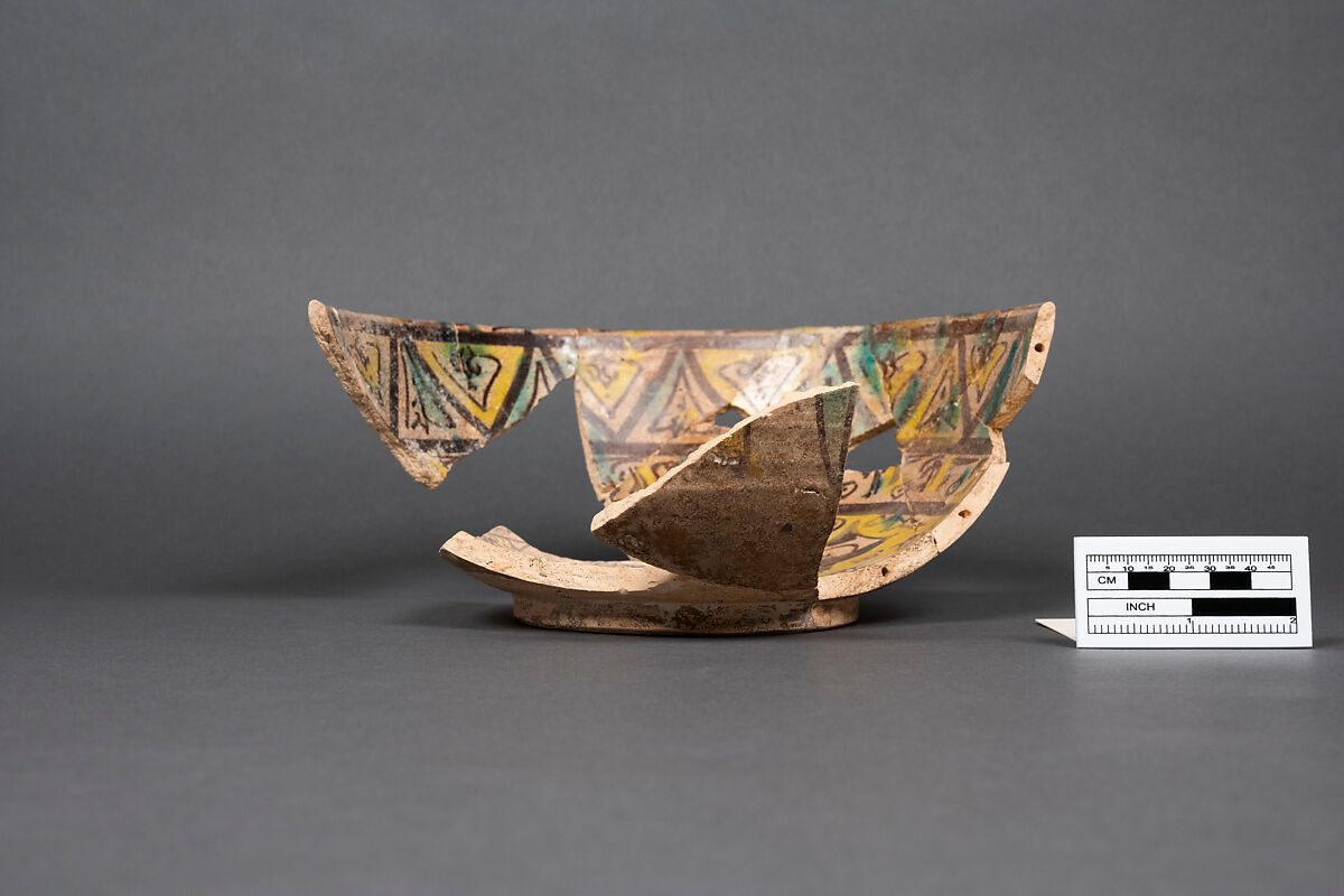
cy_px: 448
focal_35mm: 50
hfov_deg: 39.6
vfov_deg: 27.0
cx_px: 672
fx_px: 1867
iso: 640
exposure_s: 1/20
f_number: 14
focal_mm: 50
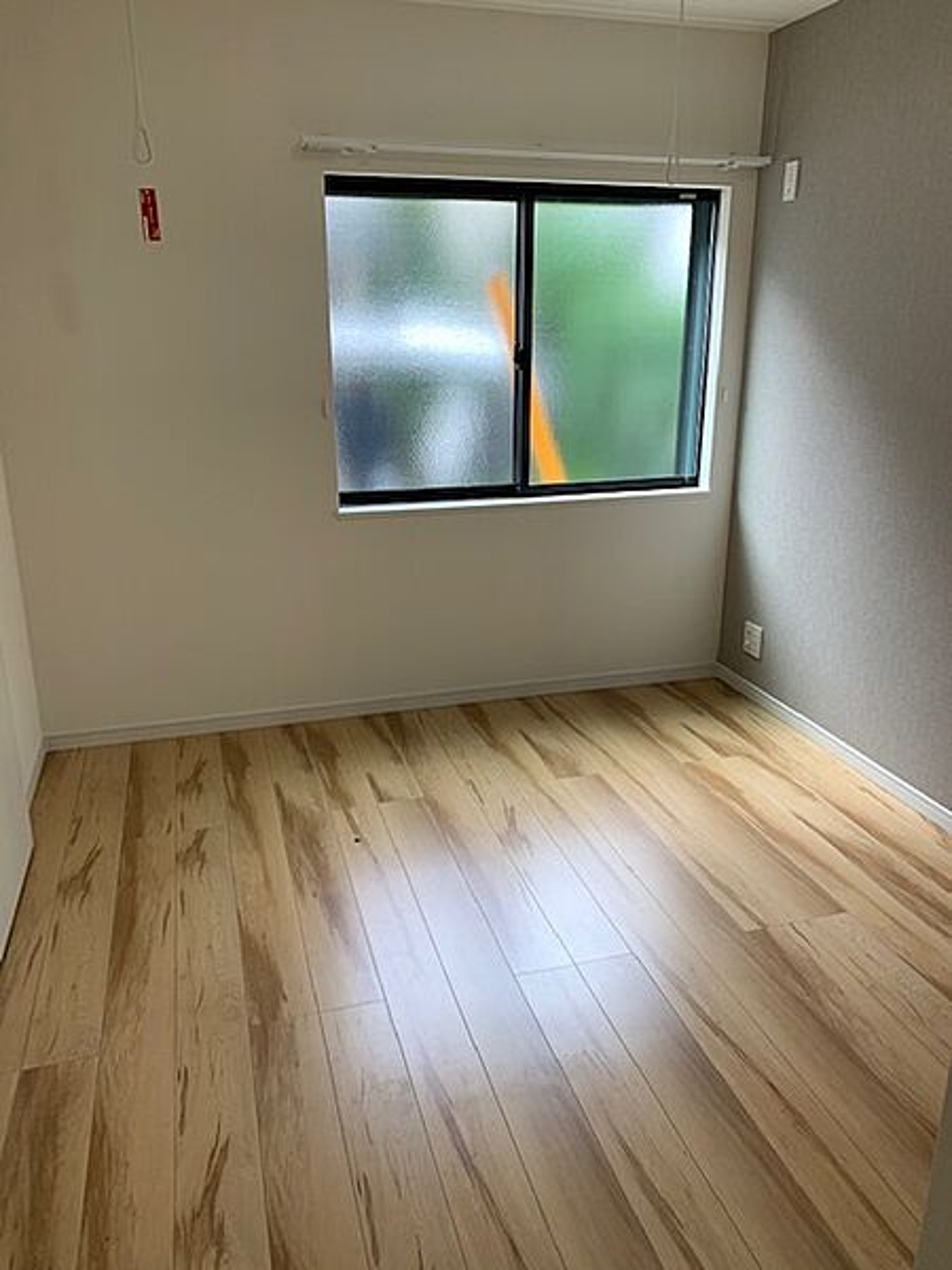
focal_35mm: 26
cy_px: 635
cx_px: 476
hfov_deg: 53.1
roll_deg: +0.2
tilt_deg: -16.3
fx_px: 953
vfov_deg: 67.3
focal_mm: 4.25
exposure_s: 1/100
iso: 50
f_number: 1.8
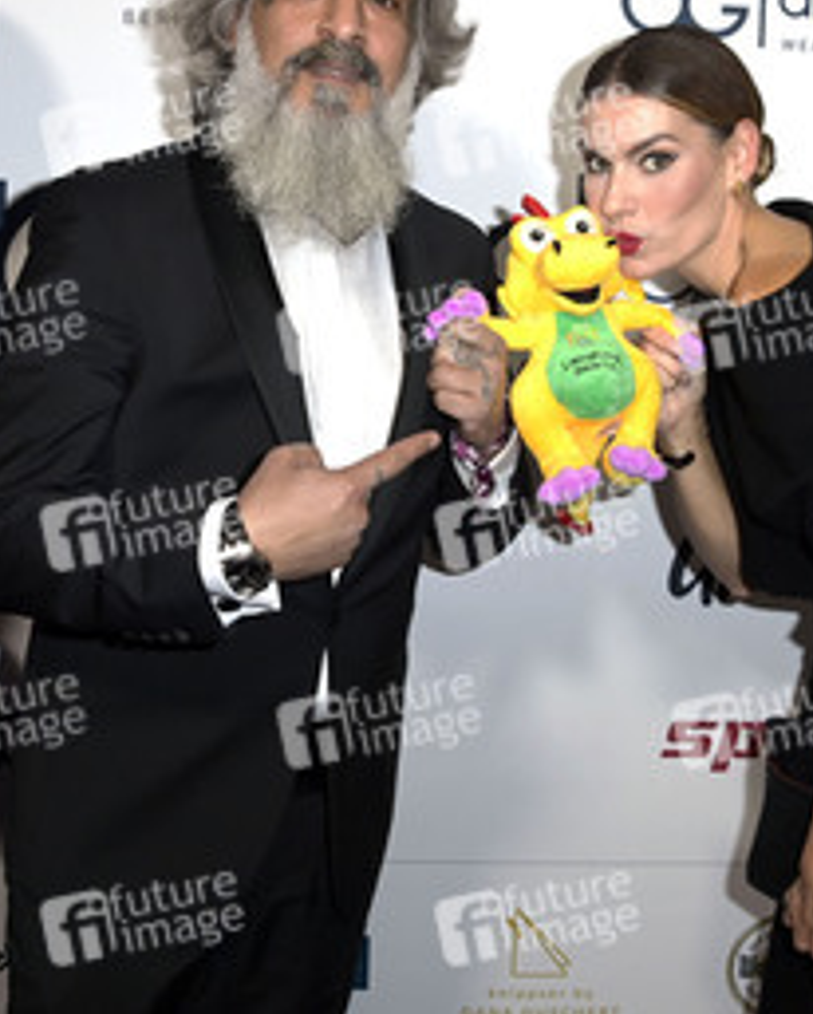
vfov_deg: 40.2
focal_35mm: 46
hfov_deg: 32.8
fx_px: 1382
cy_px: 426
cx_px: 432
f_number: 5.6
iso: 640
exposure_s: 1/250
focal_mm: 28
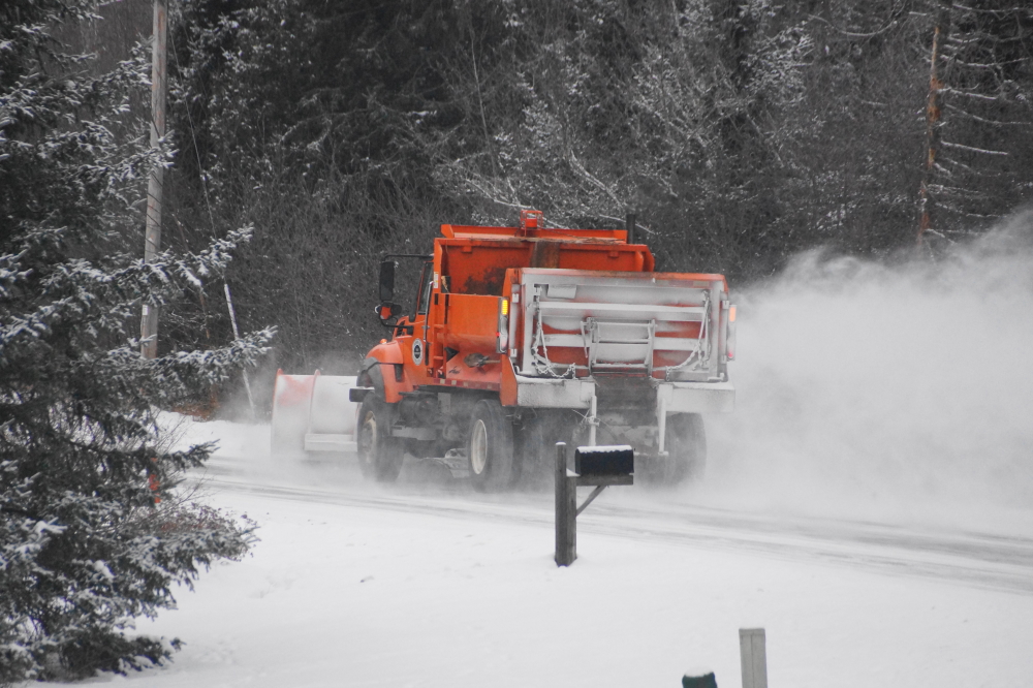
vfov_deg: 4.0
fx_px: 9896
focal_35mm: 345
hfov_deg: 6.0
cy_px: 344
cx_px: 516
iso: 1600
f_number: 6.3
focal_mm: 230
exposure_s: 1/320
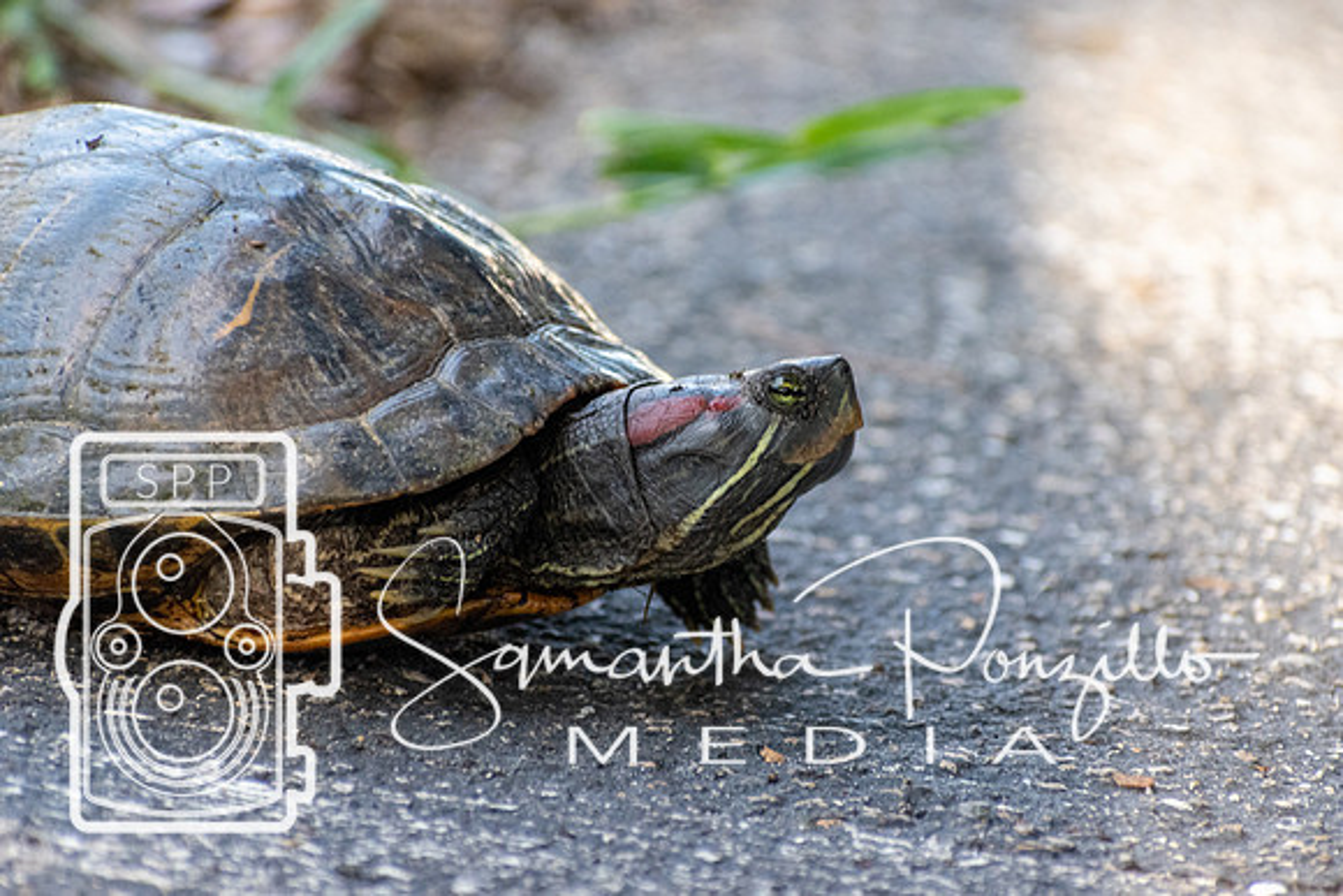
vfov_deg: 3.1
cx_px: 672
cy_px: 448
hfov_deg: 4.6
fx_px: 16791
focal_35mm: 450
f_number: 6.3
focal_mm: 300
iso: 2200
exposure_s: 1/500
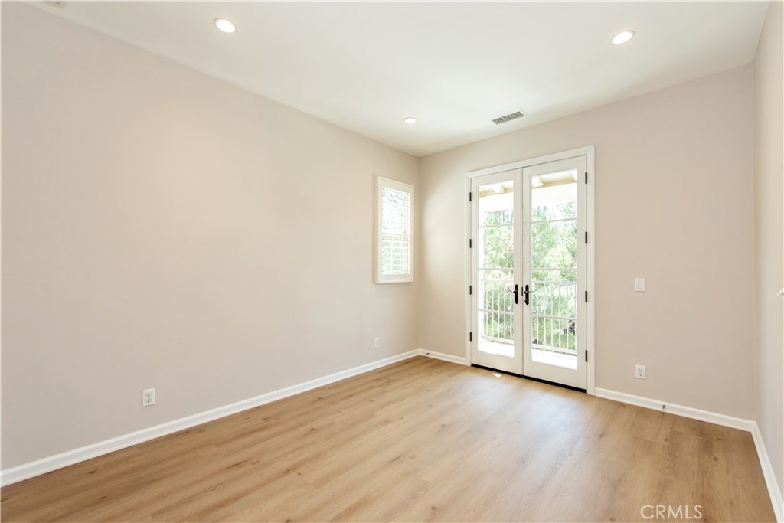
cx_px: 392
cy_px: 262
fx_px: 327
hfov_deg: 100.4
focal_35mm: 15
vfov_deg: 77.3
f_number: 5.6
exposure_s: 1/125
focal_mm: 15
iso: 500
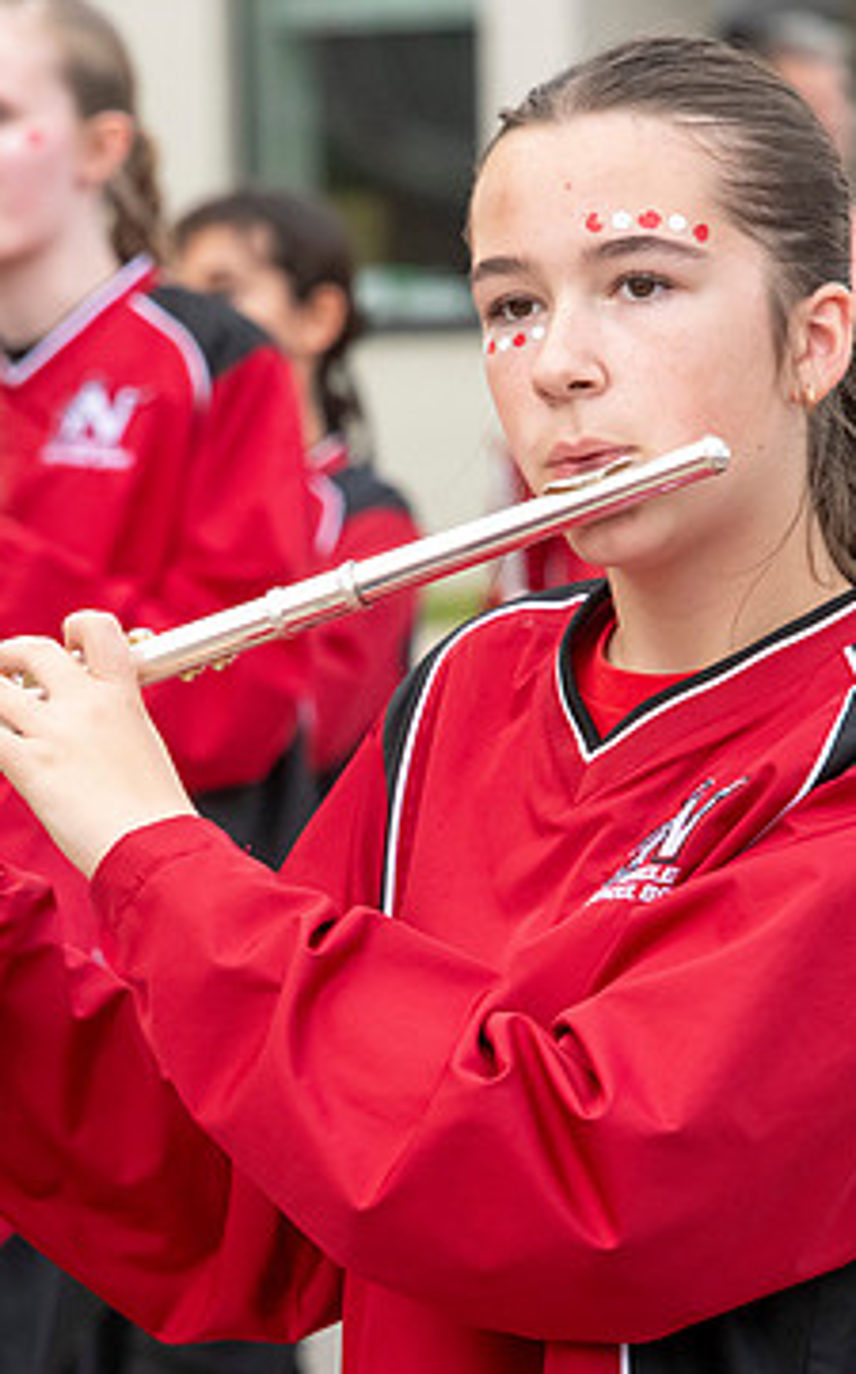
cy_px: 695
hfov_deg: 2.7
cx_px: 396
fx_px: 18401
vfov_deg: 4.3
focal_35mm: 492
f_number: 11
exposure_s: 1/250
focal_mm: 300
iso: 3200
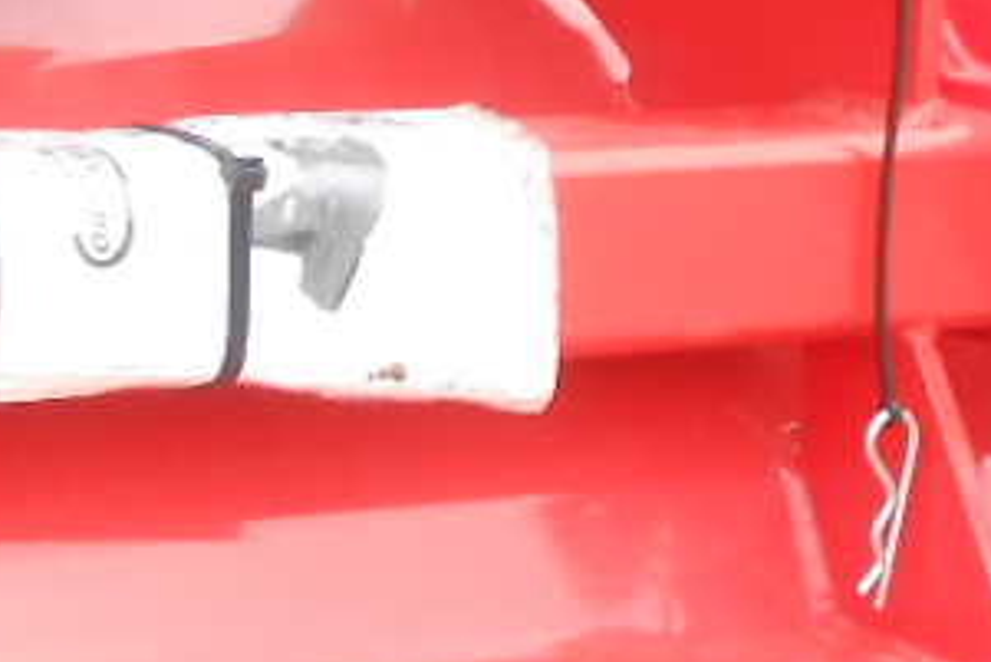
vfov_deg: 6.5
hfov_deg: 9.6
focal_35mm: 210
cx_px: -263
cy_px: -86
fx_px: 5783
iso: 80
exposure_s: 1/40
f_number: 4.2
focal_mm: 6.8
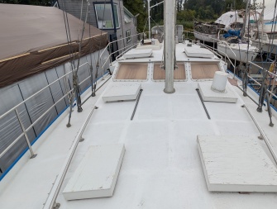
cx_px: 167
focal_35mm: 19
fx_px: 152
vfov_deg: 68.4
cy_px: 86
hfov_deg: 83.5
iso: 51
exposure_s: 1/3268
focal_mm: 2.02
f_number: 1.7
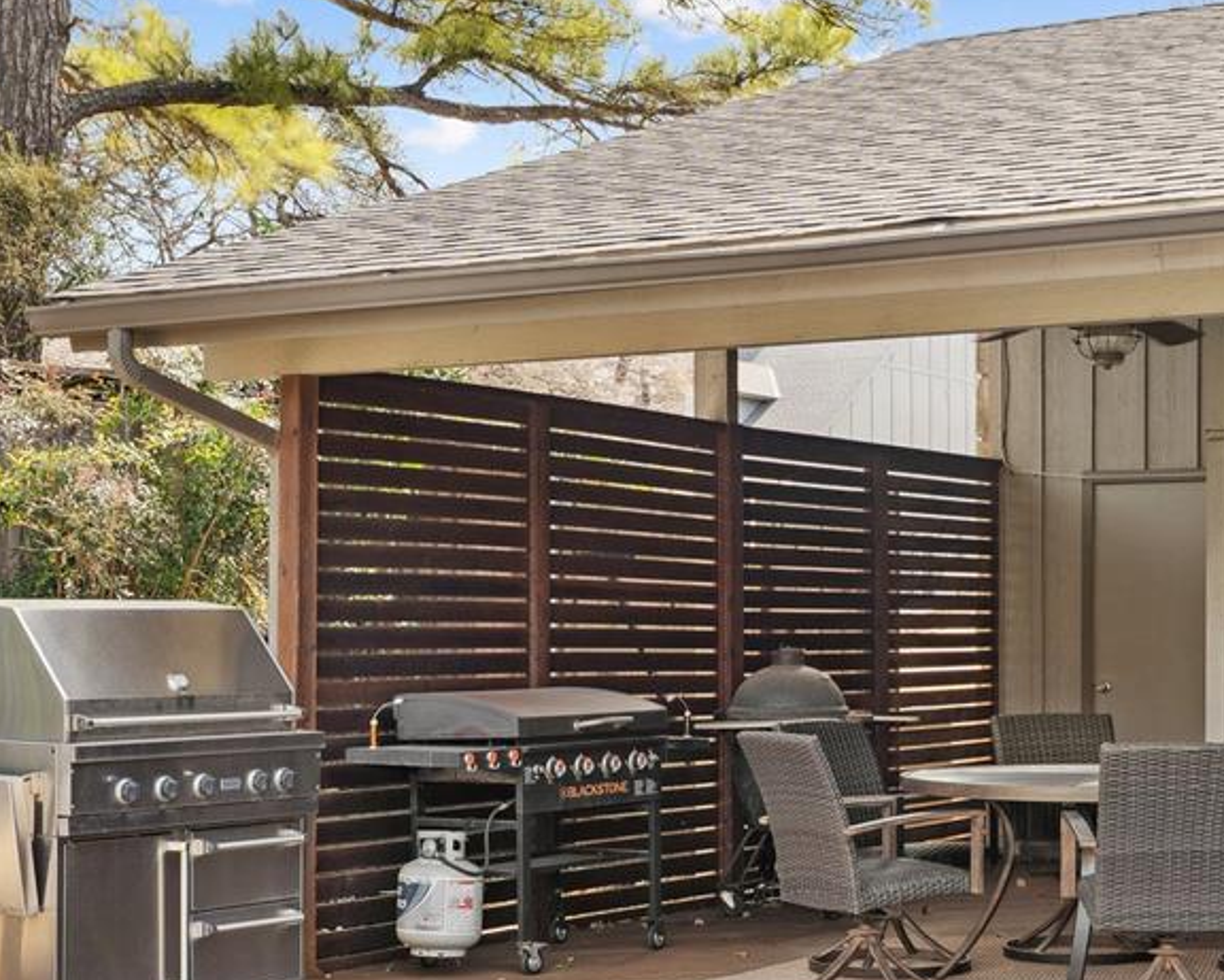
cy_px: 676
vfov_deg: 21.8
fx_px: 2536
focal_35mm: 70
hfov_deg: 27.0
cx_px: 794
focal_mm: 28
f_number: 4.5
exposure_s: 1/800
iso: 200
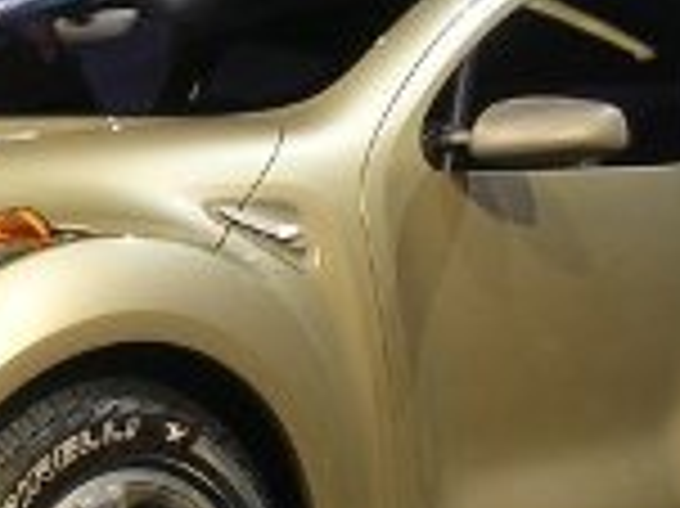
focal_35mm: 127
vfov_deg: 11.7
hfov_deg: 15.3
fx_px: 2493
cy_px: 265
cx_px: 63
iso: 100
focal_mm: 5.8
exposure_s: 1/45.9
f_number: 2.8
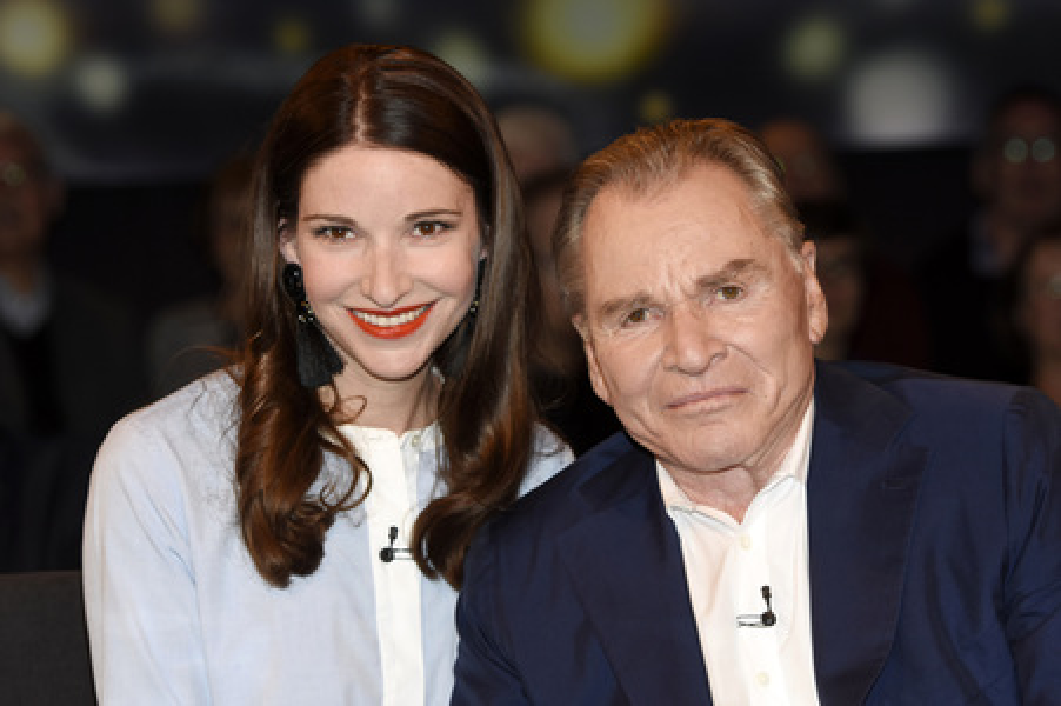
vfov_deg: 7.5
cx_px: 530
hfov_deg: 11.2
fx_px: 5389
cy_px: 353
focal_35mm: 183
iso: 400
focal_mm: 122
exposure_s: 1/250
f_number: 5
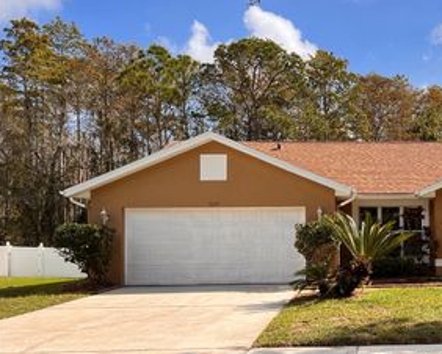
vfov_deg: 33.1
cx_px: 390
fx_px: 589
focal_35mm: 45
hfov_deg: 38.5
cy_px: 240
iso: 50
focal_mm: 5.7
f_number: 1.5
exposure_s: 1/3831
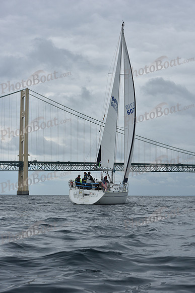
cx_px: 98
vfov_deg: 28.8
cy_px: 146
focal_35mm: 70
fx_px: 568
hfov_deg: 19.5
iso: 250
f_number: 9
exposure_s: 1/800
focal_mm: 70
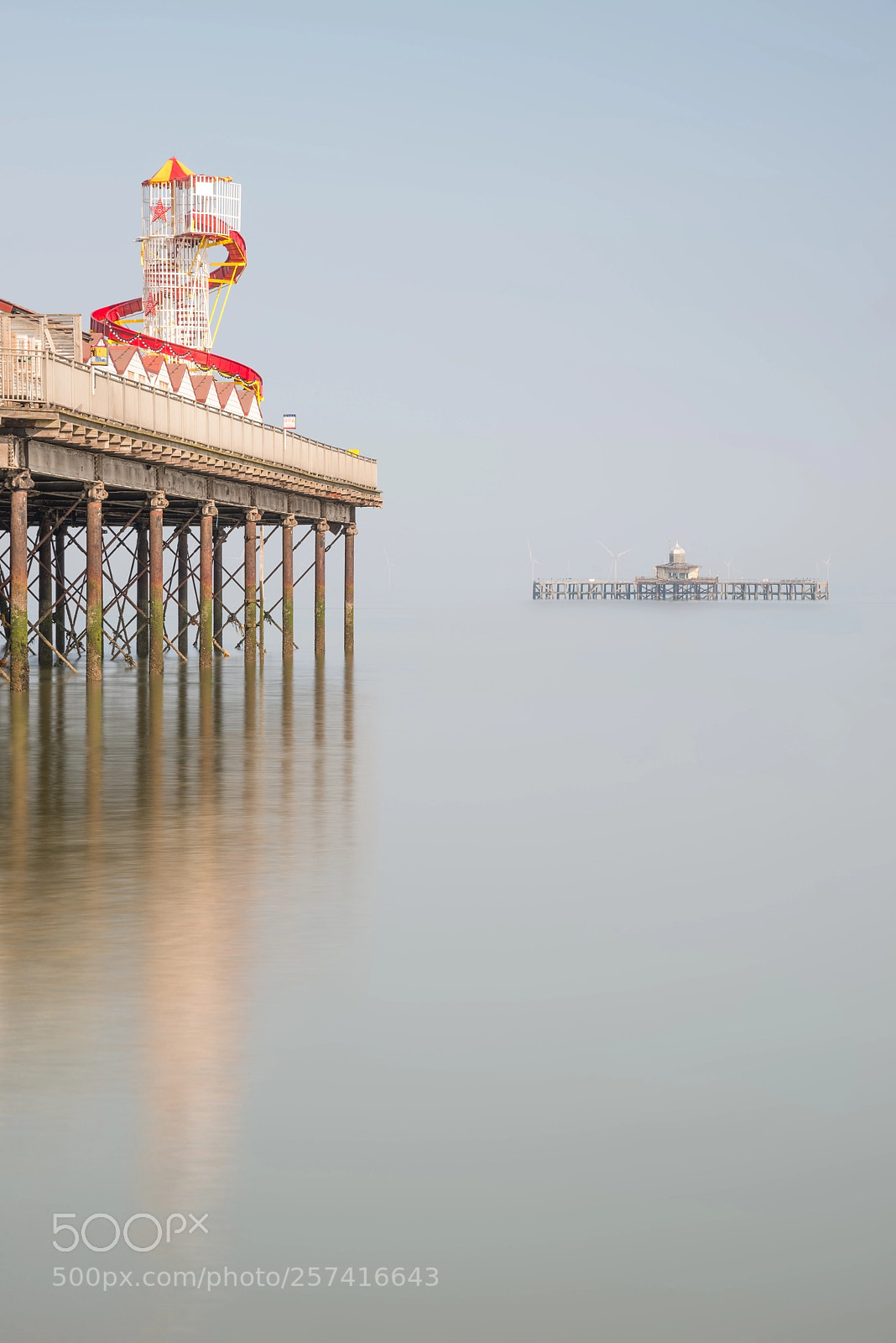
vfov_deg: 19.4
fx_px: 3916
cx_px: 448
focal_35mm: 105
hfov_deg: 13.1
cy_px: 672
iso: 100
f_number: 16
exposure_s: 8
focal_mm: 105
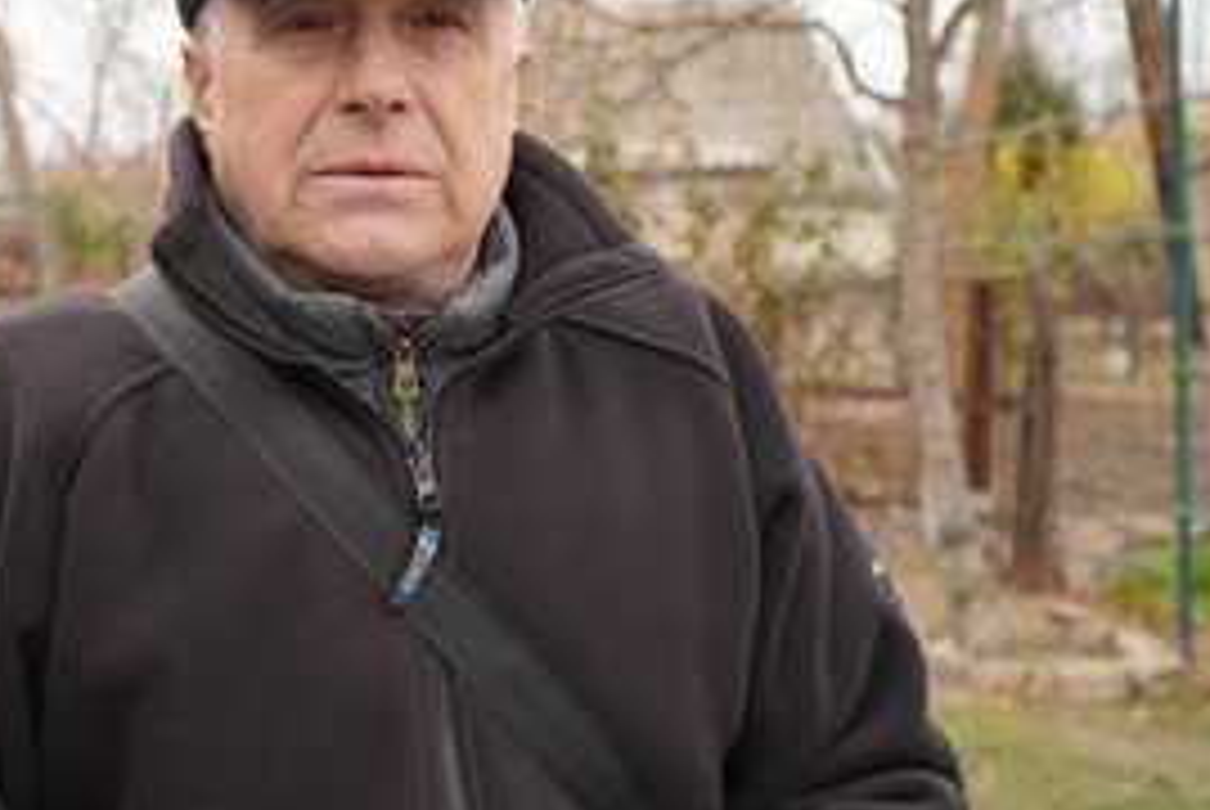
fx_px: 1952
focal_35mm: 58
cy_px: 340
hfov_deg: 33.9
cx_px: 333
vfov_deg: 23.4
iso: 200
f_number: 4
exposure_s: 1/160
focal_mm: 26
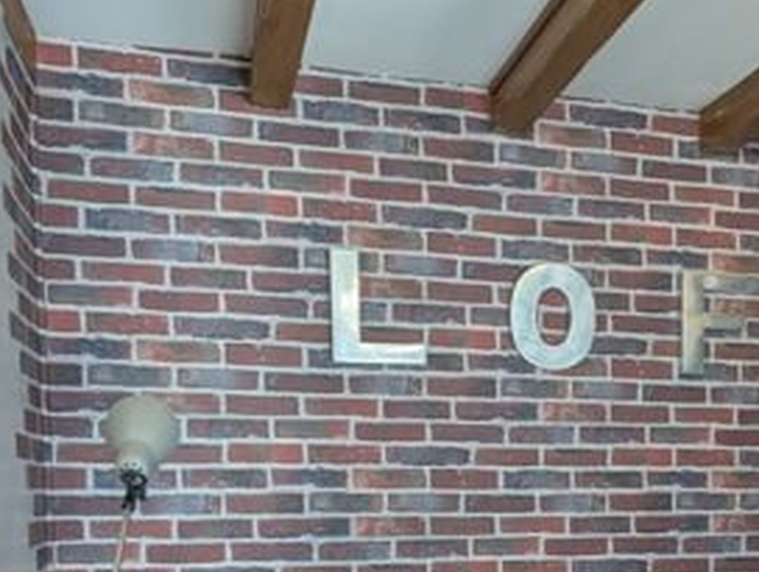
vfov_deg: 29.1
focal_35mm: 47
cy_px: 564
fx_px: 1032
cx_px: 547
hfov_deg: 39.5
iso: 374
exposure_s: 1/33.8
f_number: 2.2
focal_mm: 2.35
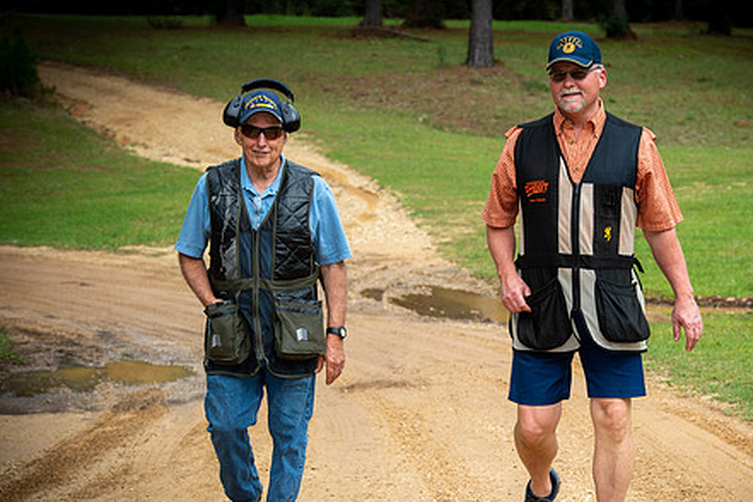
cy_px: 297
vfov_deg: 9.9
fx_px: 2886
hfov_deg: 14.9
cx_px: 452
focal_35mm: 138
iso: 125
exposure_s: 1/160
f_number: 8
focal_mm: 105
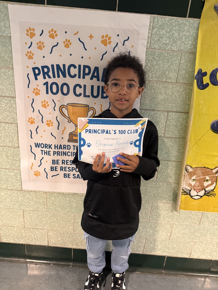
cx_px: 109
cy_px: 145
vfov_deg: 71.6
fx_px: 202
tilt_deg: -19.6
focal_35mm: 24
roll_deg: -5.7
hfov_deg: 56.8
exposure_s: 1/40
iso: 640
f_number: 1.78
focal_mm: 6.76
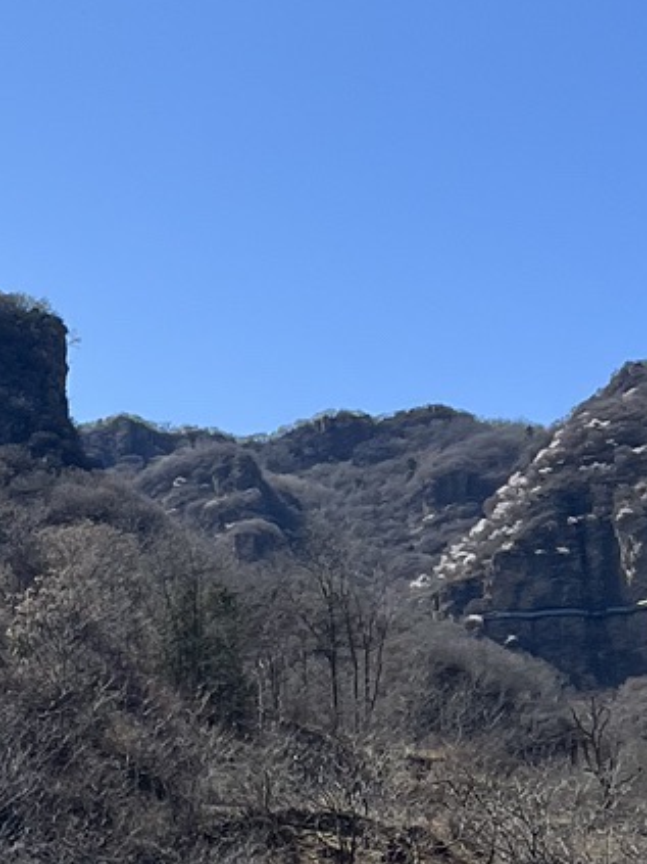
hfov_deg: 11.6
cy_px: 394
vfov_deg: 16.0
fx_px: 3067
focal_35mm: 123
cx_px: -282
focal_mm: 5.7
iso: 50
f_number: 1.5
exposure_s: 1/4630
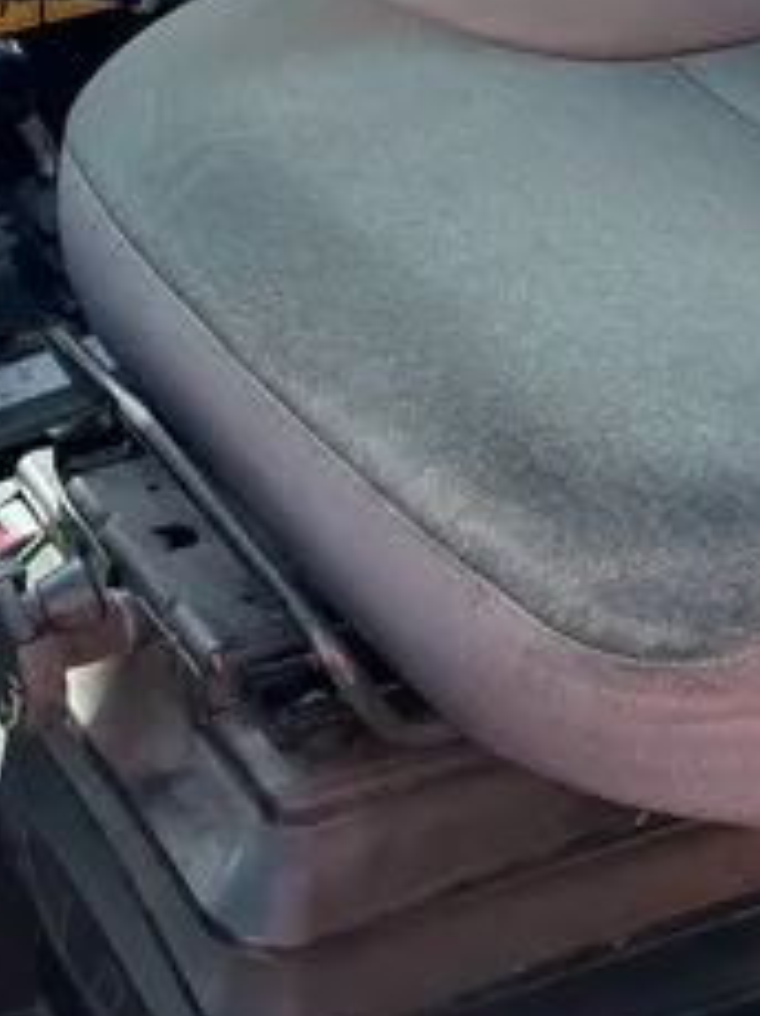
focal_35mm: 83
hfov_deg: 16.8
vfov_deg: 23.1
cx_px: -199
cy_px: 152
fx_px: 2434
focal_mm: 5.7
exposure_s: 1/604
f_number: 1.5
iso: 50
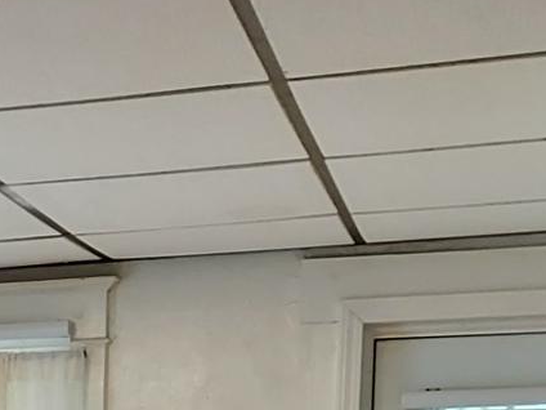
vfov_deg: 11.7
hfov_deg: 16.0
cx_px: -189
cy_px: 750
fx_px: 1830
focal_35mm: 116
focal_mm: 5.23
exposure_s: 1/24
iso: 500
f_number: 1.8
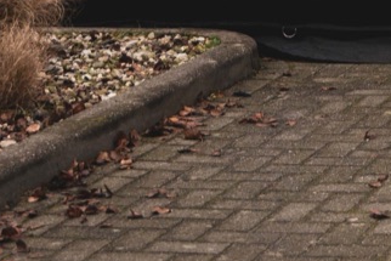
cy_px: -354
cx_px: 879
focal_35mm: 164
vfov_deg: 7.8
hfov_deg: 10.9
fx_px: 1782
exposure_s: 1/200
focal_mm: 24
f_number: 2.8
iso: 200
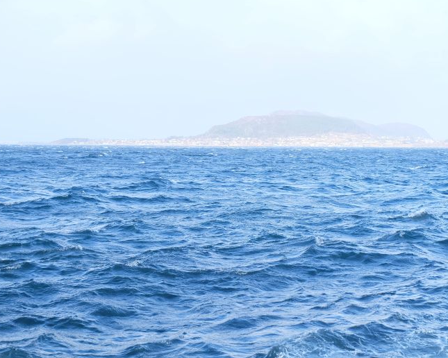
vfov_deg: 26.7
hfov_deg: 32.9
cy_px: 176
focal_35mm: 57
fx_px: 756
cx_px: 267
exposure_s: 1/140
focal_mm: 32.5
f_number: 8
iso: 400
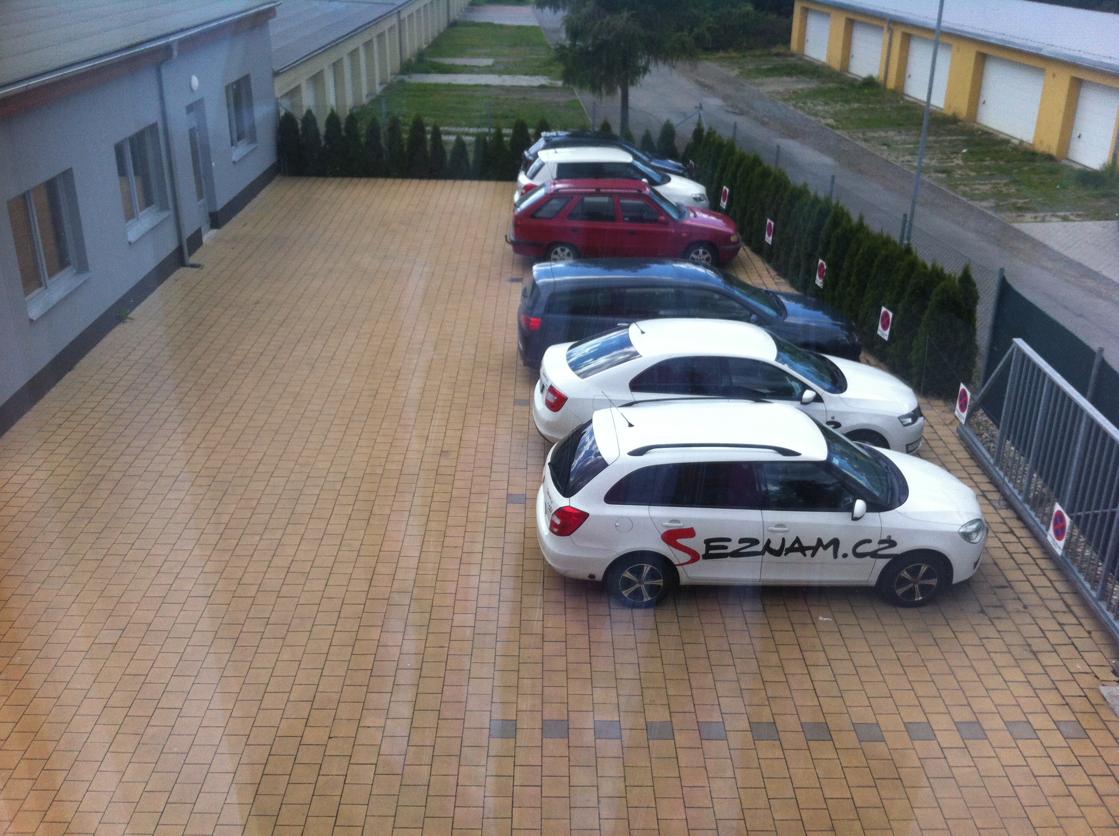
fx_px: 1130
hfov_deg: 52.7
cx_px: 560
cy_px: 418
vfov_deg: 40.6
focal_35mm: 35
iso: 80
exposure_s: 1/603
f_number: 2.8
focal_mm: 3.85
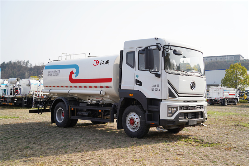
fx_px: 277
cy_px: 83
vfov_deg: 33.4
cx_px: 124
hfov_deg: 48.5
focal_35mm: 40
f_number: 3.5
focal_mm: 40
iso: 100
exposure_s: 1/800
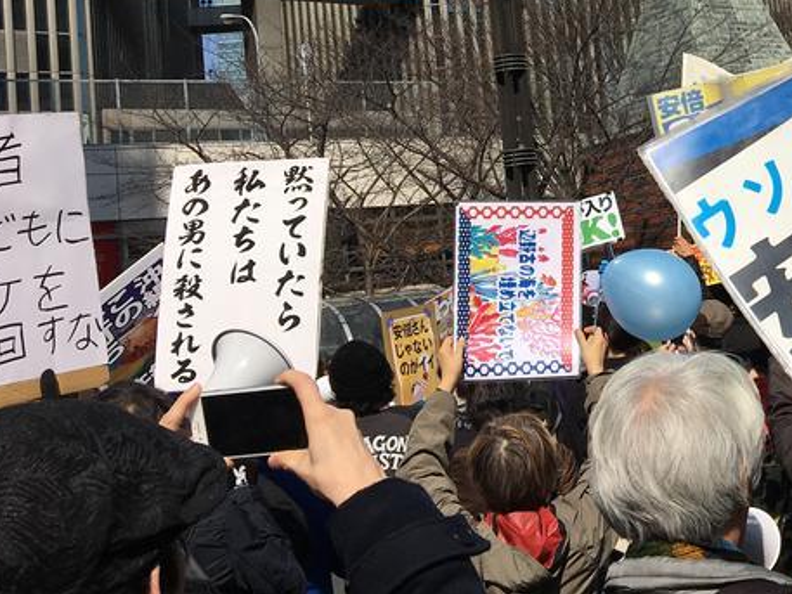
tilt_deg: +7.1
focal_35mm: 65
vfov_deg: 22.1
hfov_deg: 27.6
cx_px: 835
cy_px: 69
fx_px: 1488
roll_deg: +6.4
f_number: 2.2
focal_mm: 4.15
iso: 25
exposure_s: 1/4049
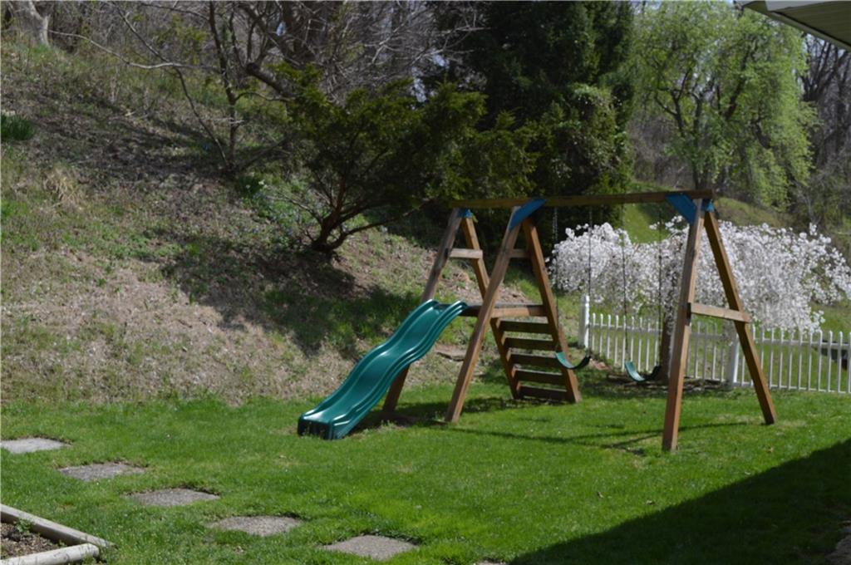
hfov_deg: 43.7
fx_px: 1062
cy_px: 282
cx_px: 426
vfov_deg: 29.8
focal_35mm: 45
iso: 100
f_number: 7.1
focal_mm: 30
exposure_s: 1/200
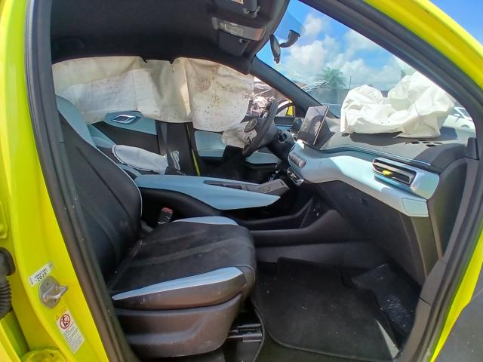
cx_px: 242
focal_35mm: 17
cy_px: 181
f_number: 2.2
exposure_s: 1/411
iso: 50
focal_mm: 1.4
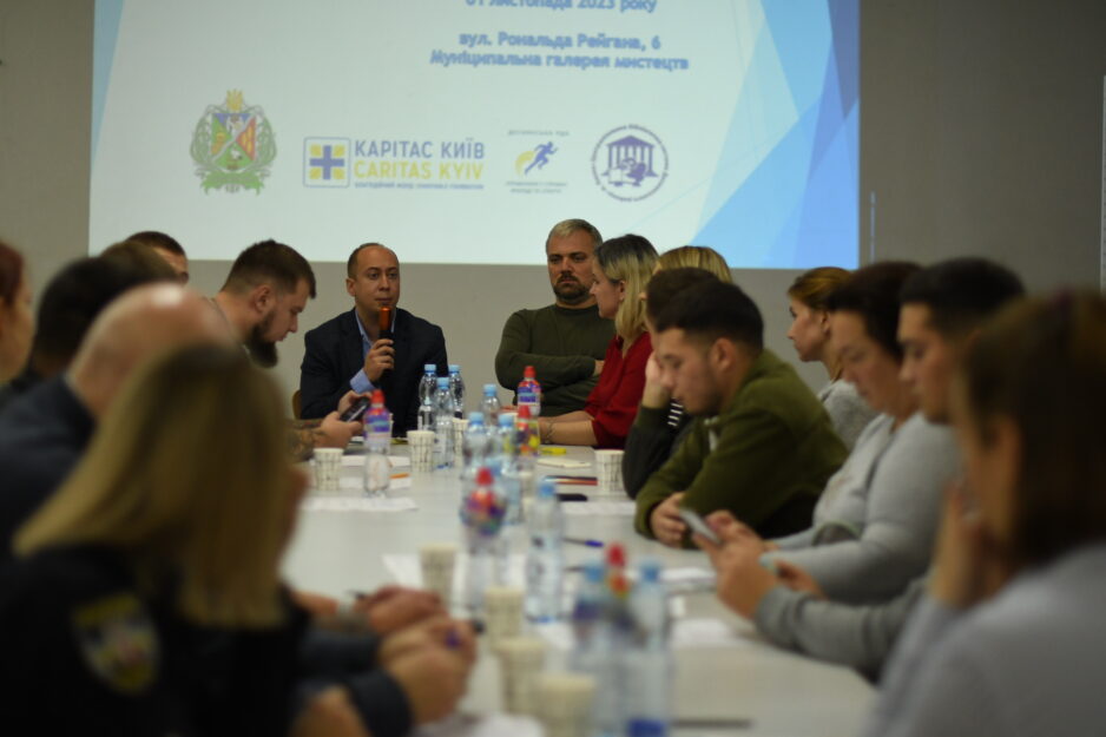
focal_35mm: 75
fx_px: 2304
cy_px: 368
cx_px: 553
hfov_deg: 27.0
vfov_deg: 18.2
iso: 800
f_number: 1.4
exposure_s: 1/1000
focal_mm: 50
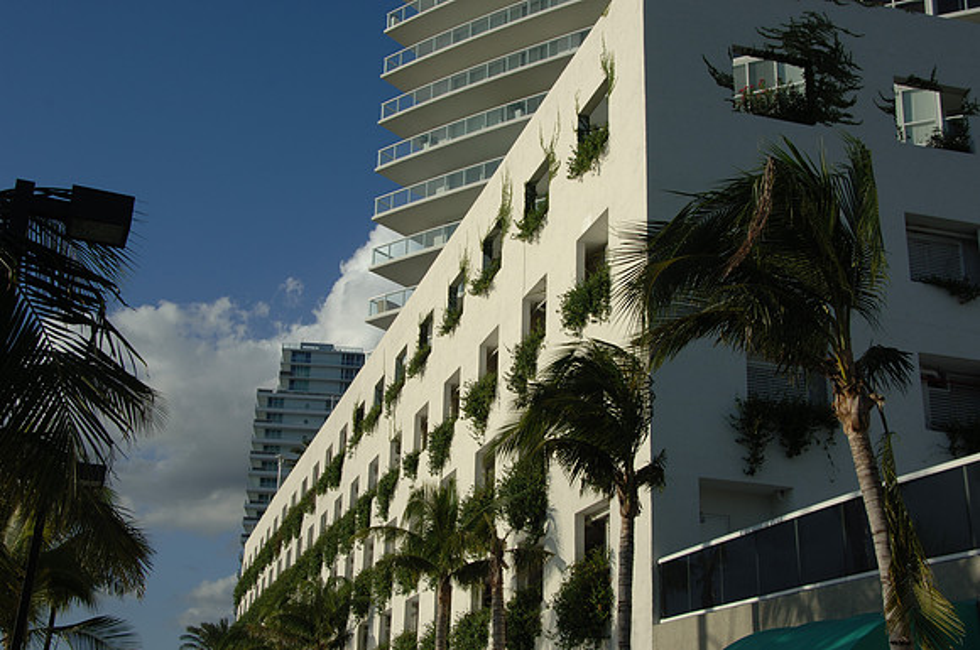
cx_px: 490
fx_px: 1183
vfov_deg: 30.8
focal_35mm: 44
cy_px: 325
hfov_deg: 45.0
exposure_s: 1/320
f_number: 9
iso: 100
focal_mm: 29
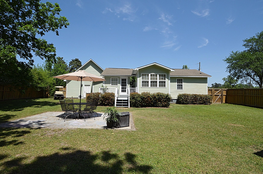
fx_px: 131
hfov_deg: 90.1
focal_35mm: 18
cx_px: 132
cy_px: 87
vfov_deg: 67.1
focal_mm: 12
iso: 400
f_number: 11
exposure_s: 1/500
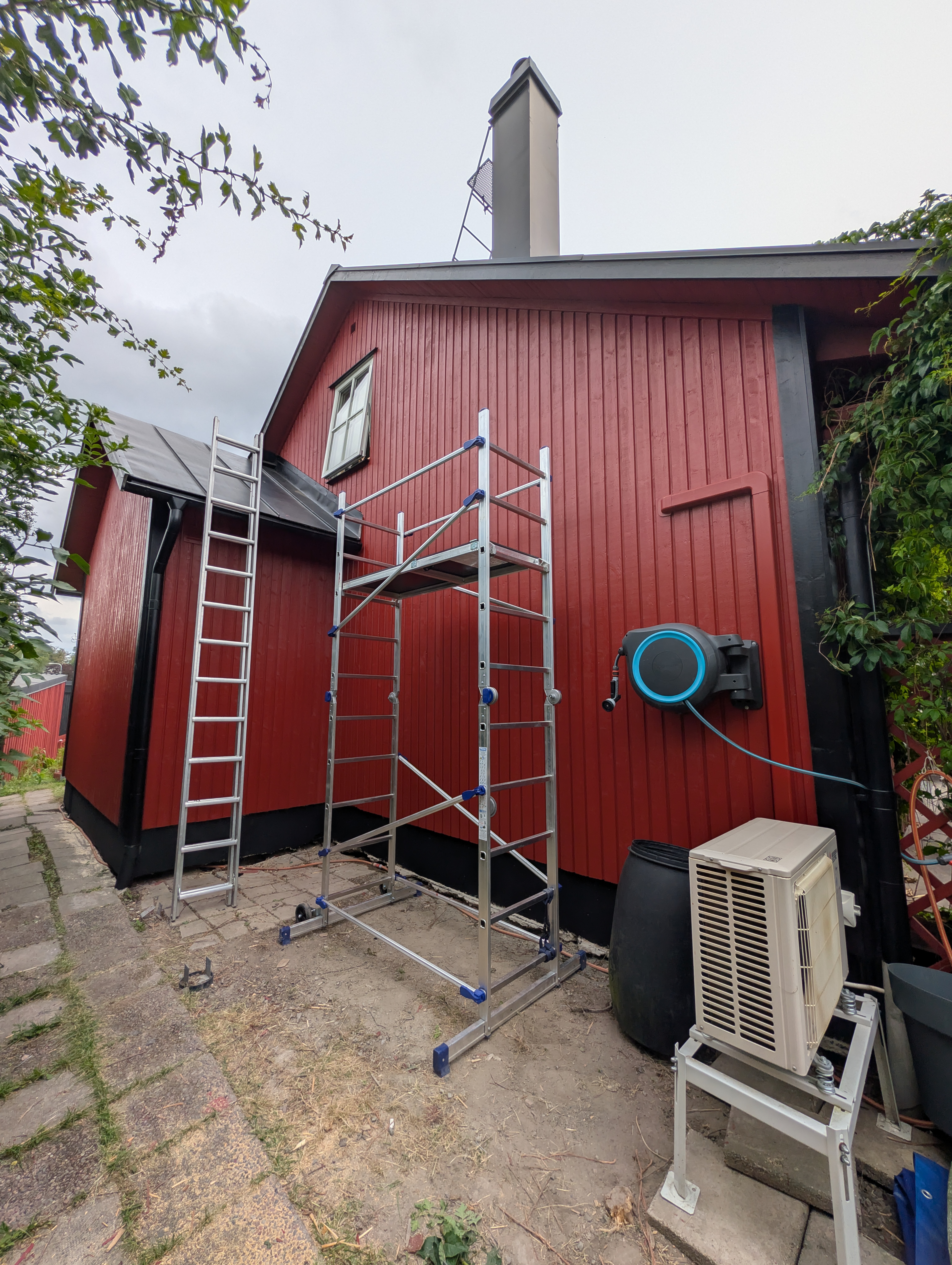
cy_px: 632
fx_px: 439
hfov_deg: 94.6
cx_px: 476
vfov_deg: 110.5
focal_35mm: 12
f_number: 1.7
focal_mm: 2.02
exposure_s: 1/2513
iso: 48
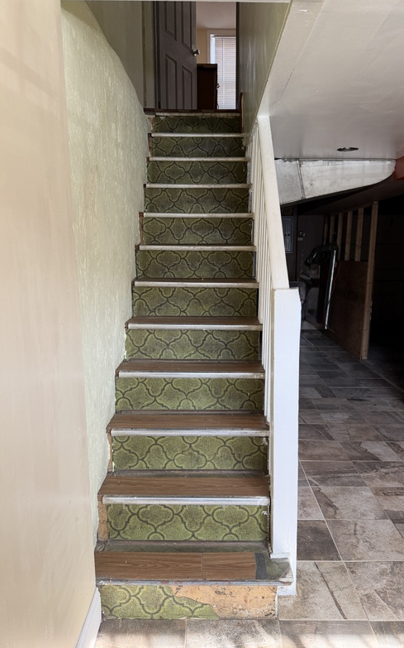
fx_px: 458
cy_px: 320
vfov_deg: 70.4
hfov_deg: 47.6
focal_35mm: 26
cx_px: 213
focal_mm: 6.76
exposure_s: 1/121
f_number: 1.78
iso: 125
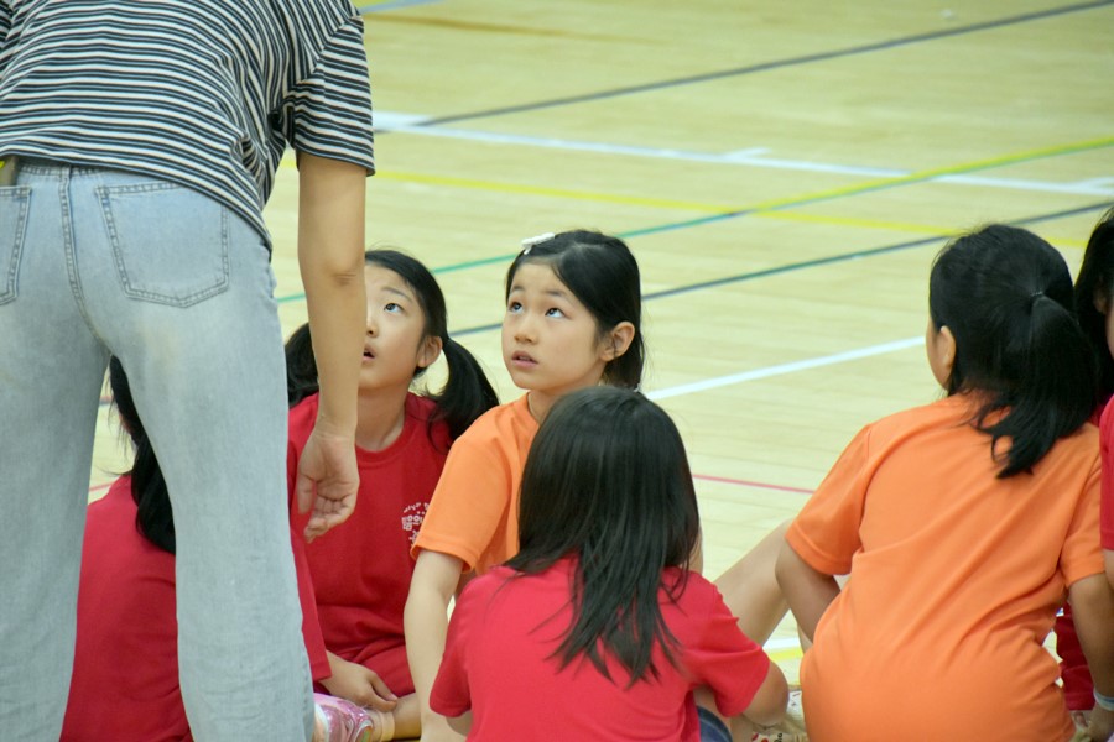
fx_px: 9283
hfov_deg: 6.9
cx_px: 557
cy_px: 371
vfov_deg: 4.6
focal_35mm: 300
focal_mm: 200
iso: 3200
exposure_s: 1/125
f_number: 6.3
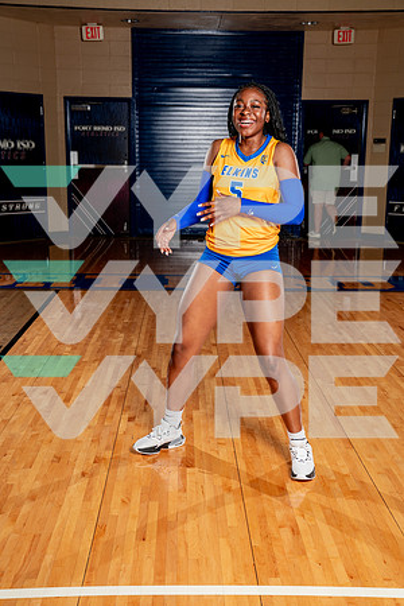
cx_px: 202
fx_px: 741
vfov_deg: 44.5
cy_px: 303
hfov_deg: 30.5
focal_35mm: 44
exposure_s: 1/250
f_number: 5.6
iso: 200
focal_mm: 44
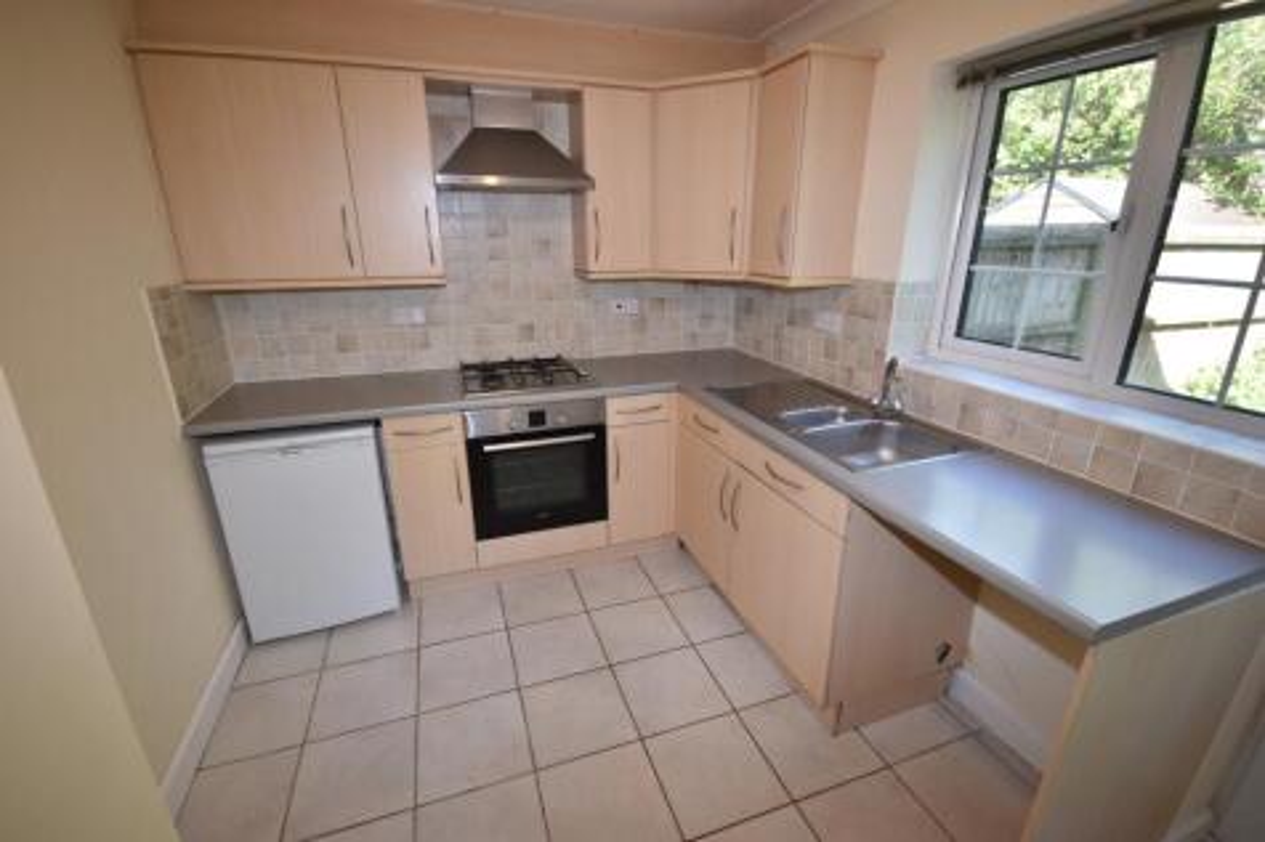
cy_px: 421
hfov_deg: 100.4
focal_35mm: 15
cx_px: 632
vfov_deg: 77.3
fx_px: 527
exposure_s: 1/60
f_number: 4.8
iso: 200
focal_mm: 10
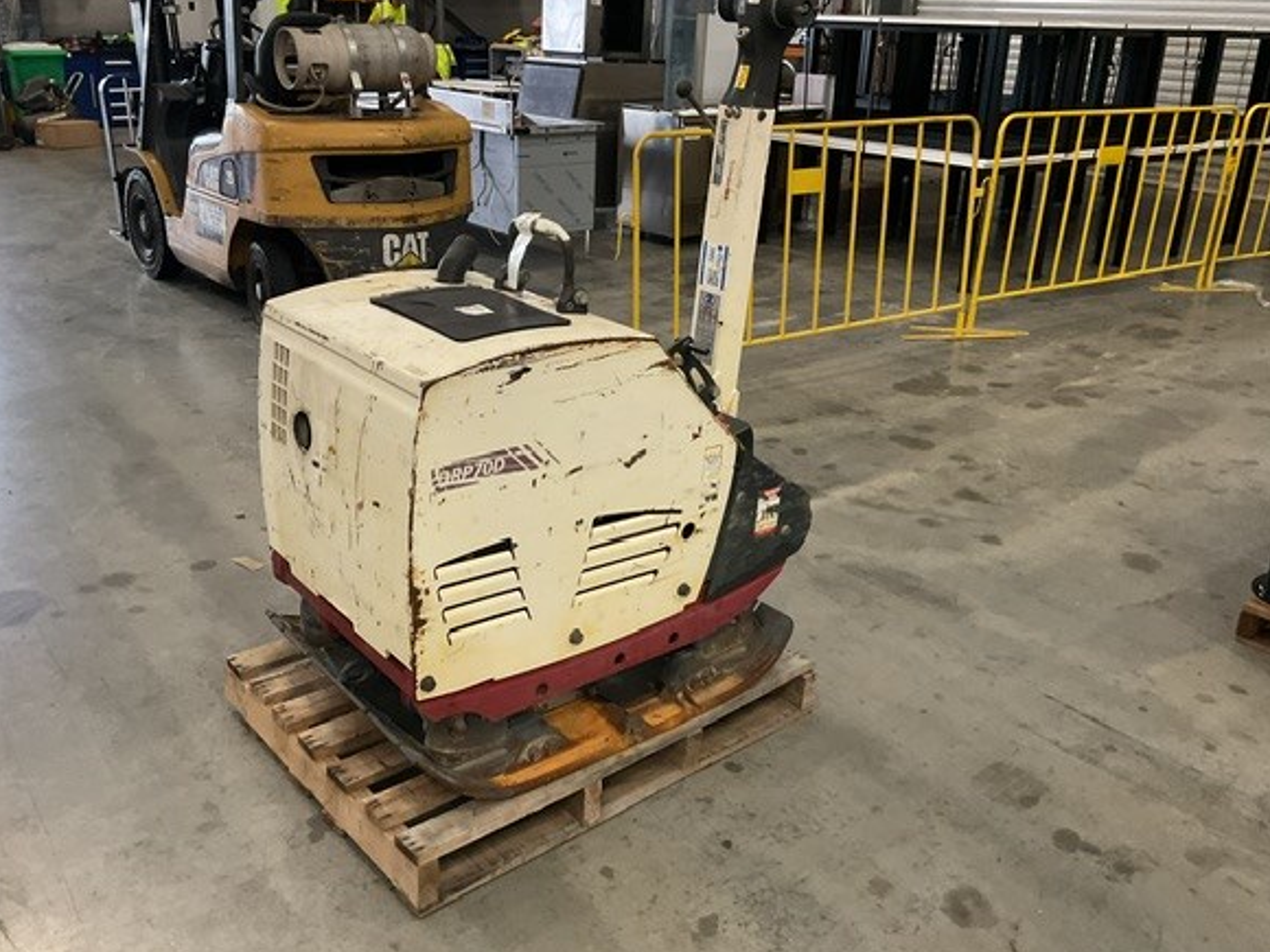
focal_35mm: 32
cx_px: 574
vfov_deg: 44.1
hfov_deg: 56.7
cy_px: 453
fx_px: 1174
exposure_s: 1/60
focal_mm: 3
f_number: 1.8
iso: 200
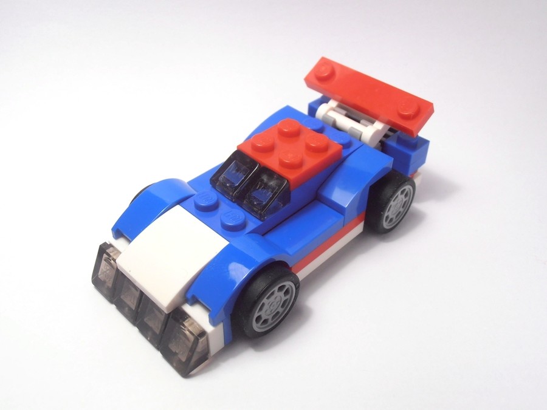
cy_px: 205
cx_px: 274
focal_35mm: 37
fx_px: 585
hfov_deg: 50.1
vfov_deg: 38.7
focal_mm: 6.61
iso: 80
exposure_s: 1/80
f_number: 3.9
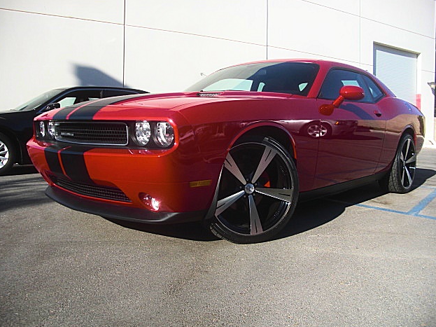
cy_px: 163
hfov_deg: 50.1
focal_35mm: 37
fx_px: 466
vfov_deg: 38.7
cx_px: 218
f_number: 2.8
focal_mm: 6.3
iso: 50
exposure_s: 1/640
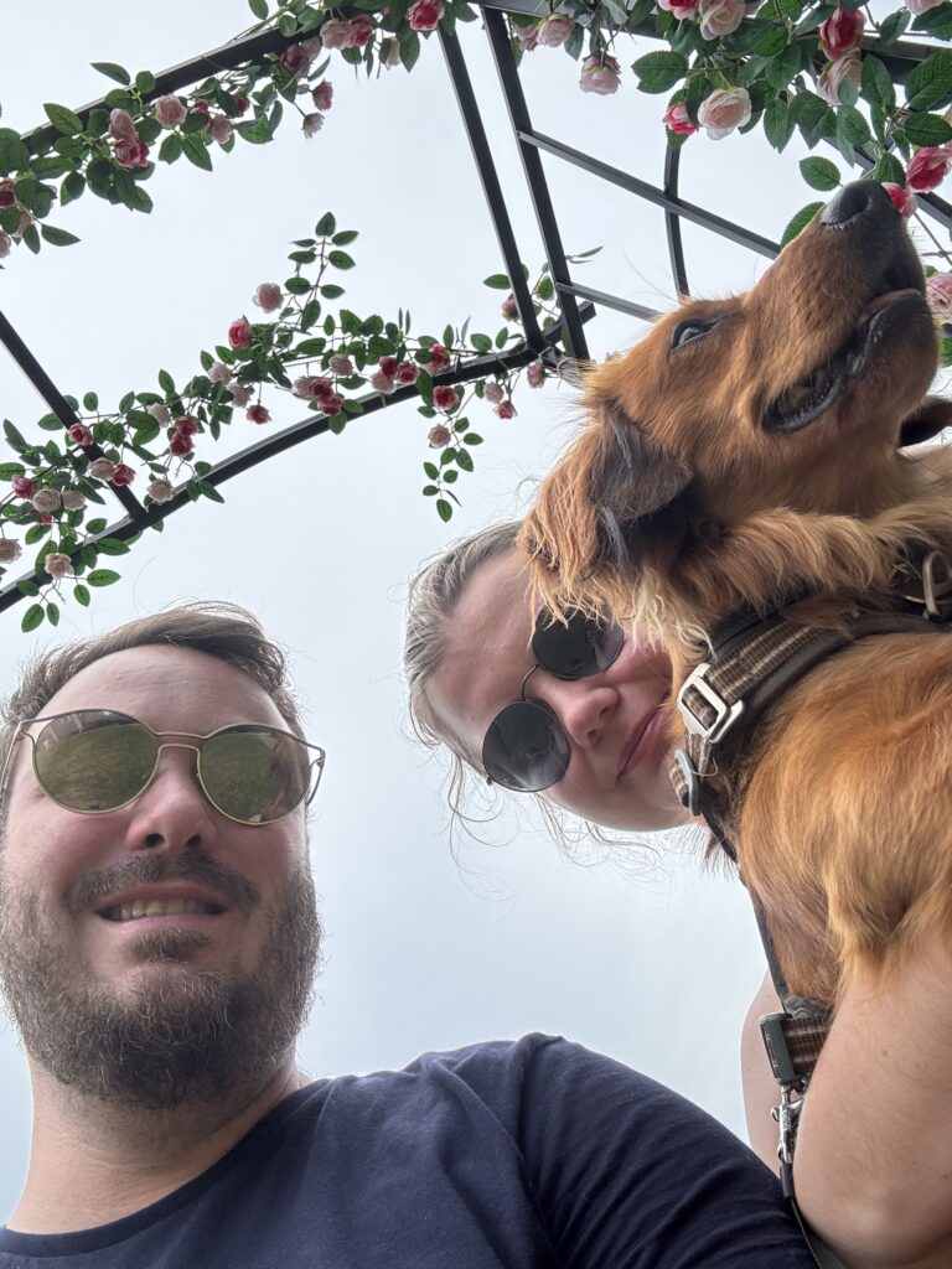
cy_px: 634
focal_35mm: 30
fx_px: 1100
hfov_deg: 46.8
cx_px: 476
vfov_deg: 60.0
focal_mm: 2.69
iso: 25
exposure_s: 1/450
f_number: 1.9
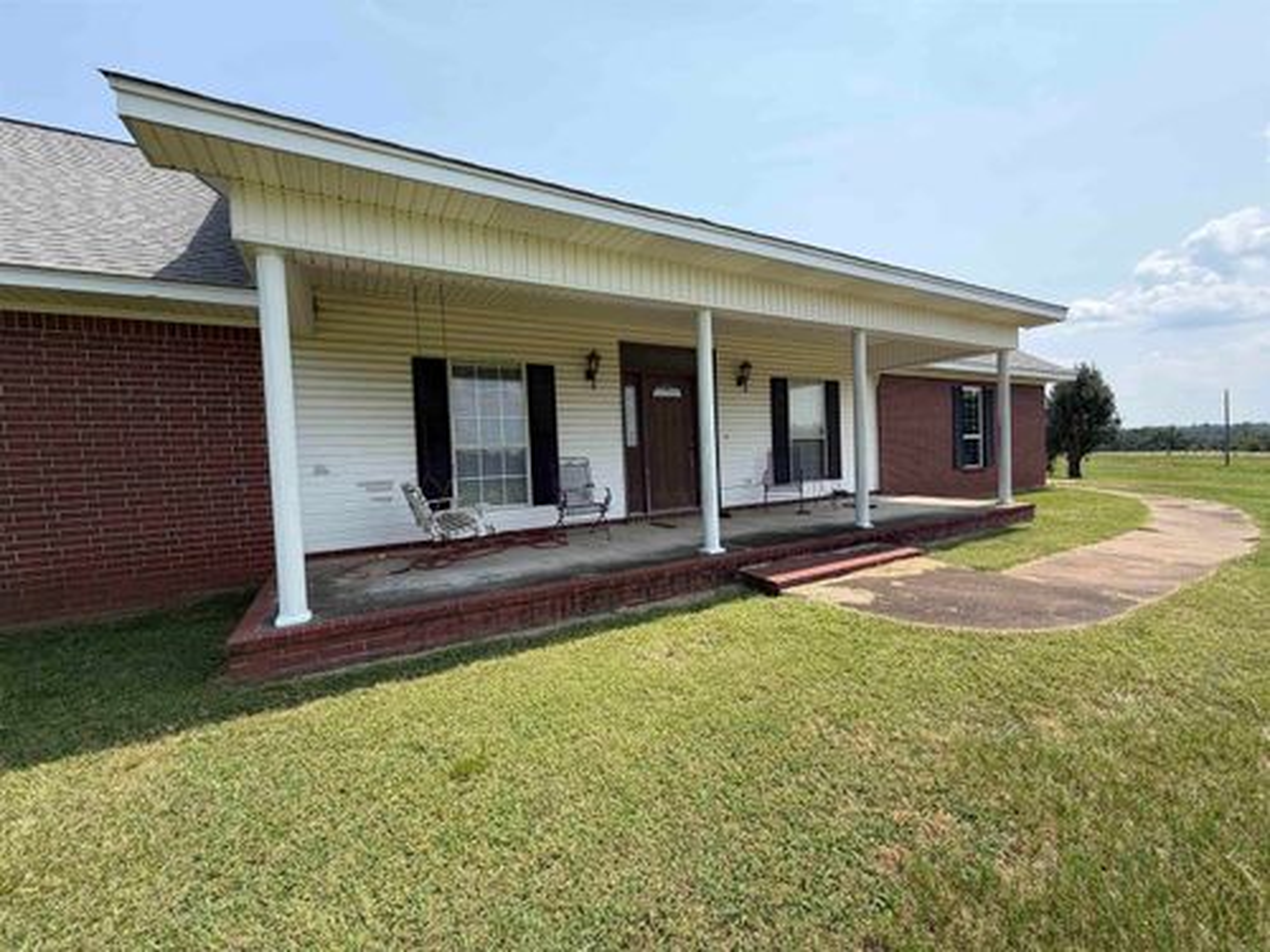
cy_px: 476
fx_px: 514
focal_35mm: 14
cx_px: 635
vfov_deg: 85.7
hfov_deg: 102.1
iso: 25
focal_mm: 2.22
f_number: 2.2
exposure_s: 1/770
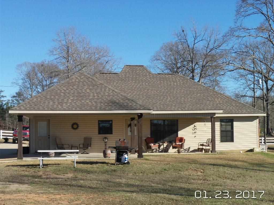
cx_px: 137
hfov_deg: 30.3
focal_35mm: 64
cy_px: 102
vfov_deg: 22.9
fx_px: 507
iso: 100
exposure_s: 1/800
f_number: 4
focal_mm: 11.4
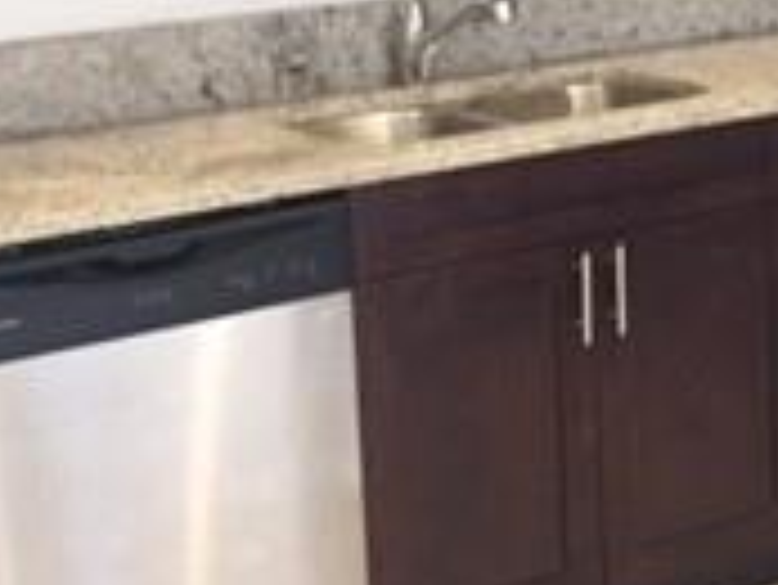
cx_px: 1034
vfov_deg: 13.6
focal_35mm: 107
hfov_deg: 17.2
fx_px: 2407
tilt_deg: -5.6
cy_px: -40
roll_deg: -0.7
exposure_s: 1/30
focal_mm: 4.15
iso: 160
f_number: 2.2
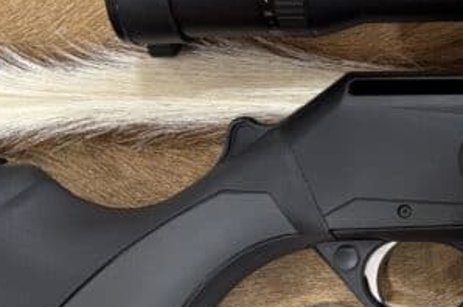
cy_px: 118
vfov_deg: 14.7
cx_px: 628
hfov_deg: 19.9
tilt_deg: -77.0
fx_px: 1195
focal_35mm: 93
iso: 160
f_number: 1.6
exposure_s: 1/60
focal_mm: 5.96
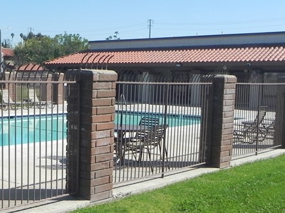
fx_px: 502
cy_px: 140
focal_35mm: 61
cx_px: 101
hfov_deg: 31.5
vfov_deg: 23.9
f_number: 7.1
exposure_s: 1/409
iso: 160
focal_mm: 4.6
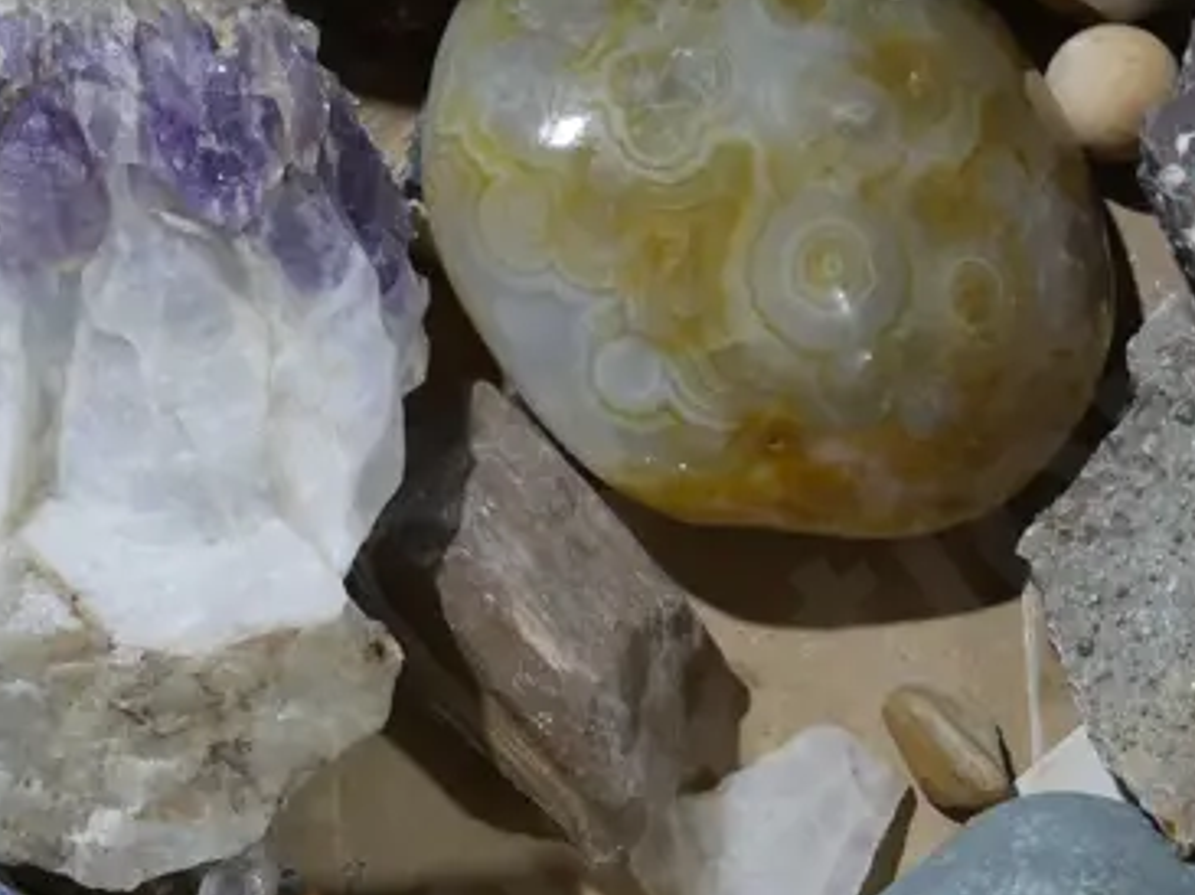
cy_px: 804
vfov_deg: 13.1
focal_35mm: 112
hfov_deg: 17.6
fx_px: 3864
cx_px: 656
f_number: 4.5
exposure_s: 1/60
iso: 640
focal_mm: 20
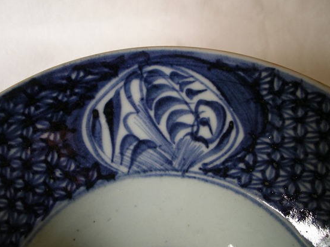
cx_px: 152
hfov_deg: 43.8
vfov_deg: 33.6
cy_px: 122
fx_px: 410
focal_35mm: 43
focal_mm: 7.8
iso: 160
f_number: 2.8
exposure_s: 1/40
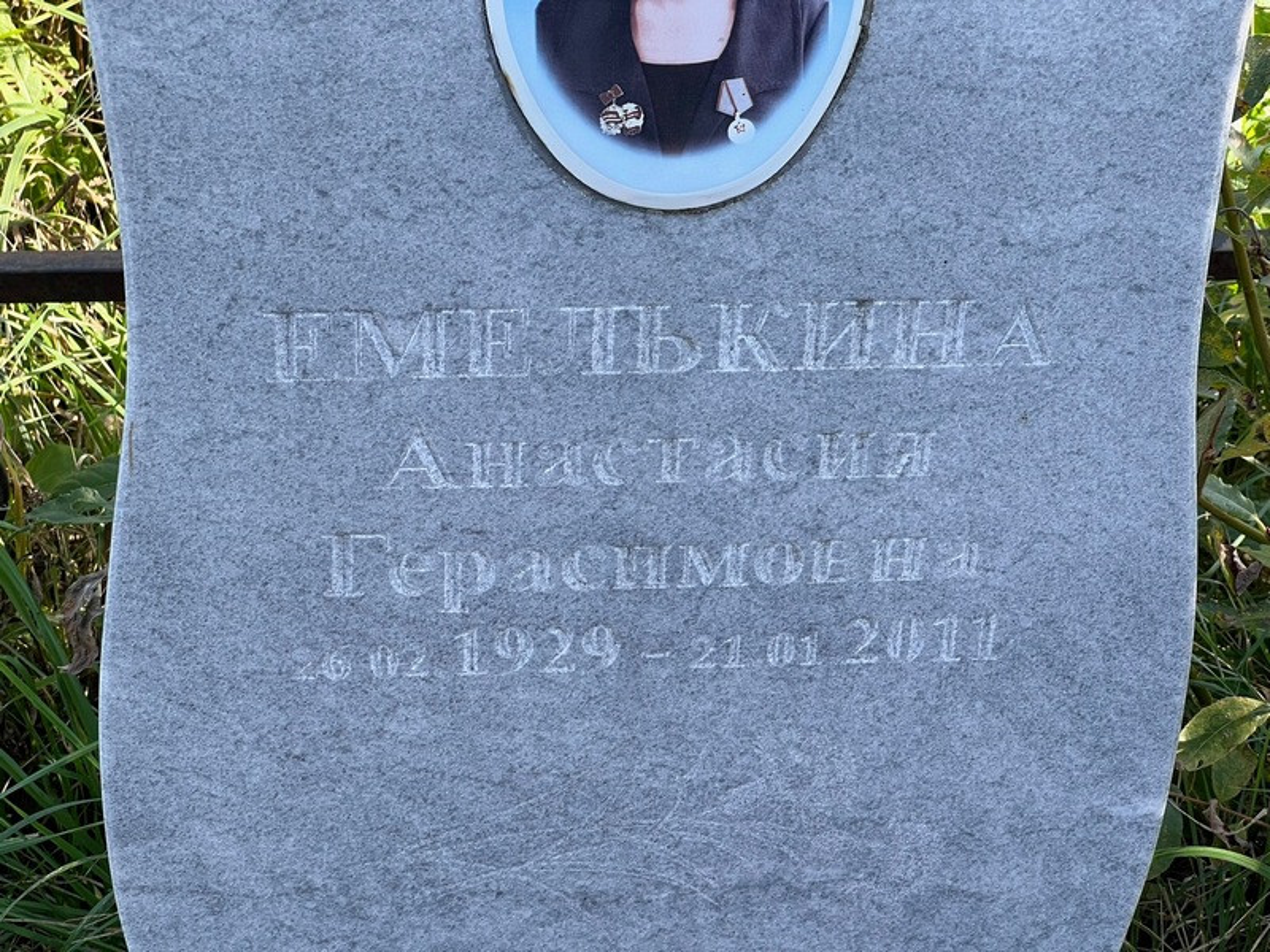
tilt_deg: -33.1
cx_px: 635
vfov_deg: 19.1
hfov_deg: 25.3
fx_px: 2825
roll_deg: -1.2
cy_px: 476
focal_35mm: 77
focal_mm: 9
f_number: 2.8
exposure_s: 1/99
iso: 32
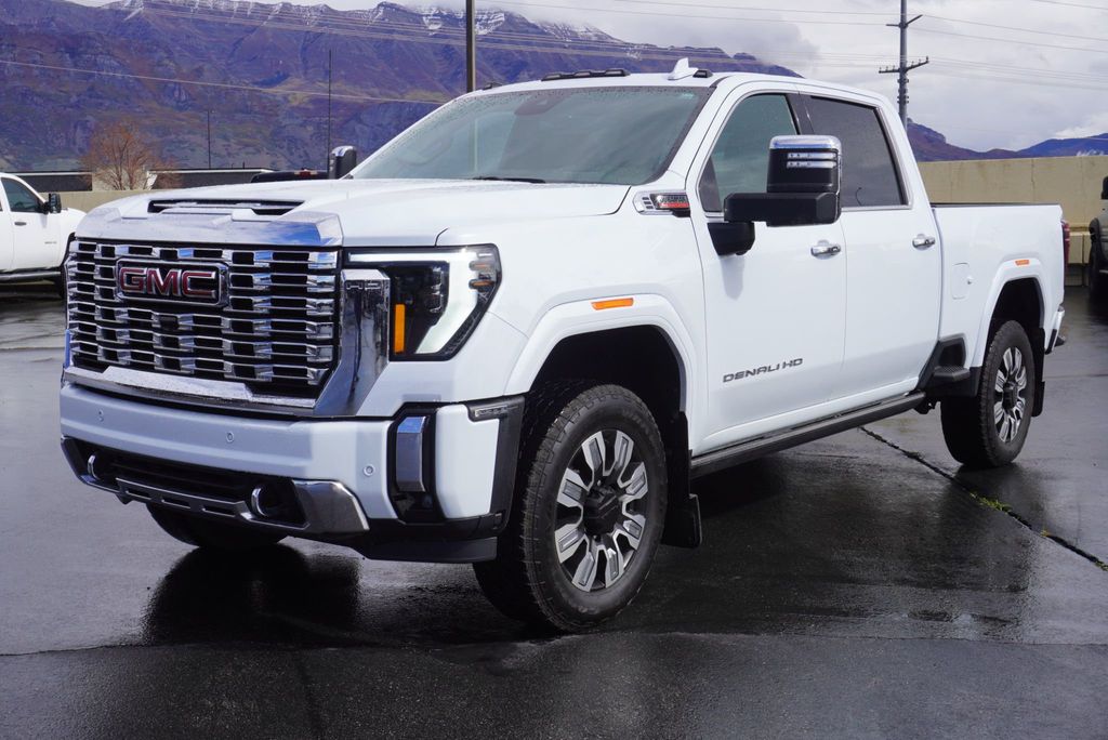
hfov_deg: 44.9
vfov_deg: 30.9
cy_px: 370
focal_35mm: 44
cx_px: 554
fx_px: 1340
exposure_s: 1/160
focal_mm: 29
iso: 100
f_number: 11
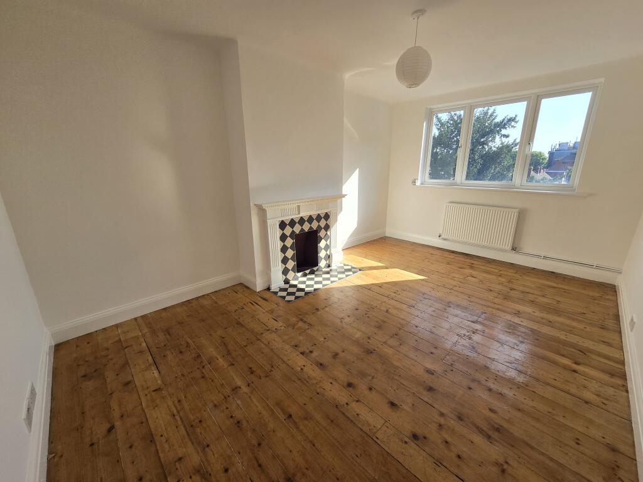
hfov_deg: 106.2
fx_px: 241
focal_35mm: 13
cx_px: 322
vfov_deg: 89.9
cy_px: 241
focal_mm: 2.2
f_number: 2.2
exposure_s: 1/533
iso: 50
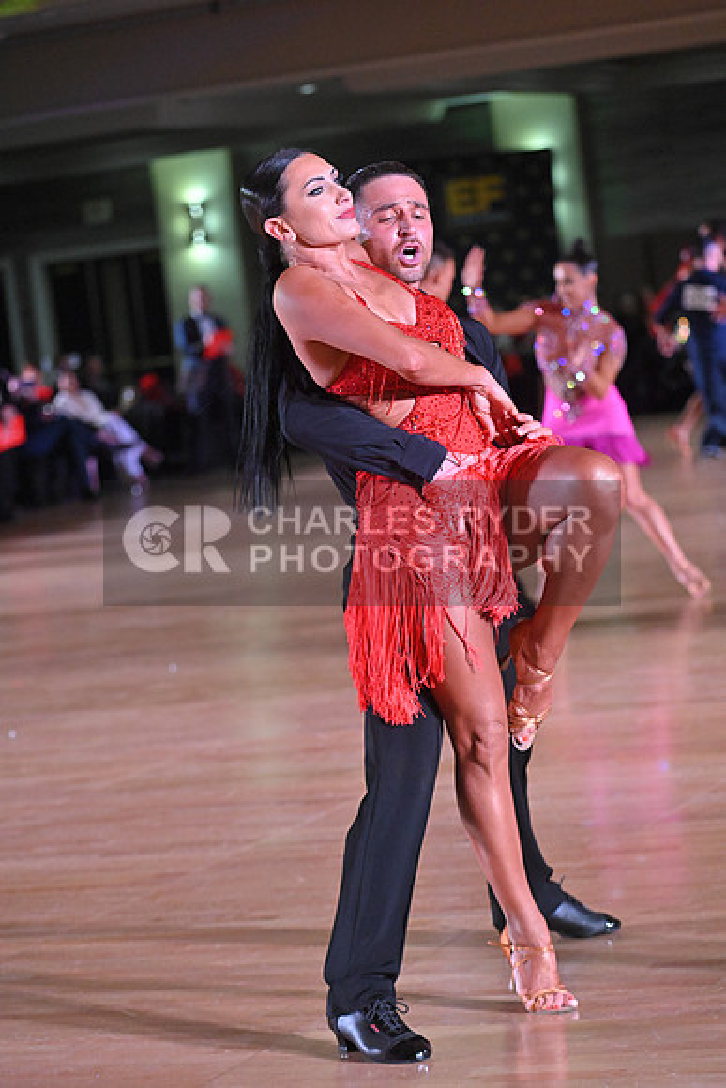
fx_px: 3507
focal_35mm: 116
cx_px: 363
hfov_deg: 11.8
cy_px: 544
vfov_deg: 17.6
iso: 5000
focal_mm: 116
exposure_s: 1/400
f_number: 4.5
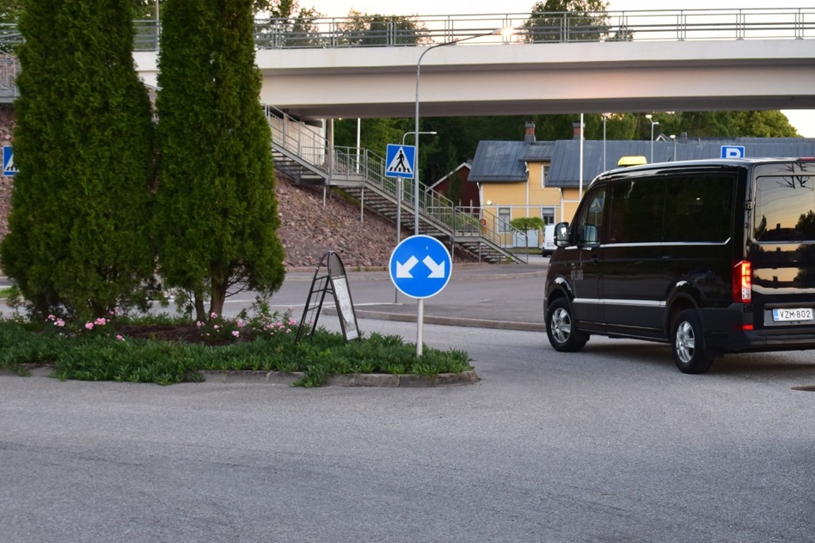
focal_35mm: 79
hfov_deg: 24.9
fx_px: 1788
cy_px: 279
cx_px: 730
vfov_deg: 17.3
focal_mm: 26
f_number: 7.1
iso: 400
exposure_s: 1/30
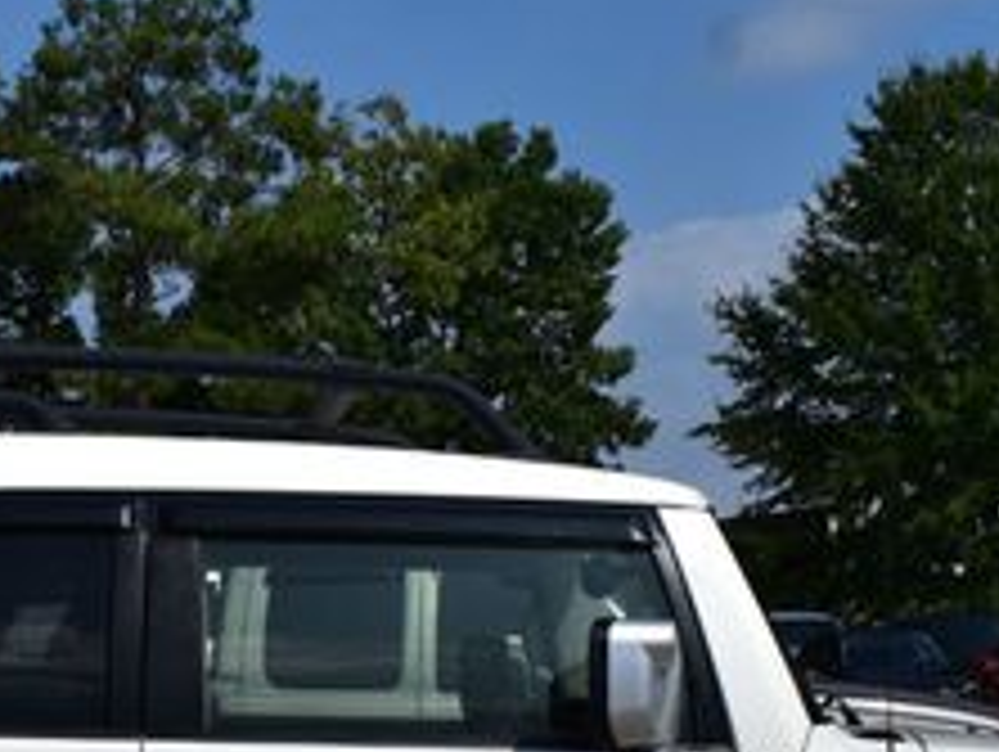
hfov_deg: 23.3
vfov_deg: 17.1
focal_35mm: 83
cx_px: 230
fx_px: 2398
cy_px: 865
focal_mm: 20
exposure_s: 1/800
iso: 200
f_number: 13
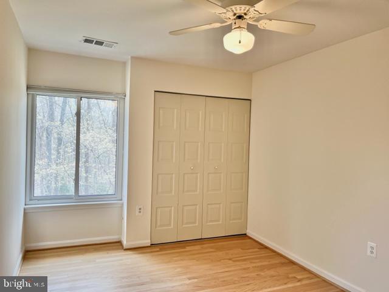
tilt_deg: -1.6
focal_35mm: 26
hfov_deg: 67.3
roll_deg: -2.0
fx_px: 292
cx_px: 194
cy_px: 146
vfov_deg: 53.1
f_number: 1.6
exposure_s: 1/120
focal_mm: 5.1
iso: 100
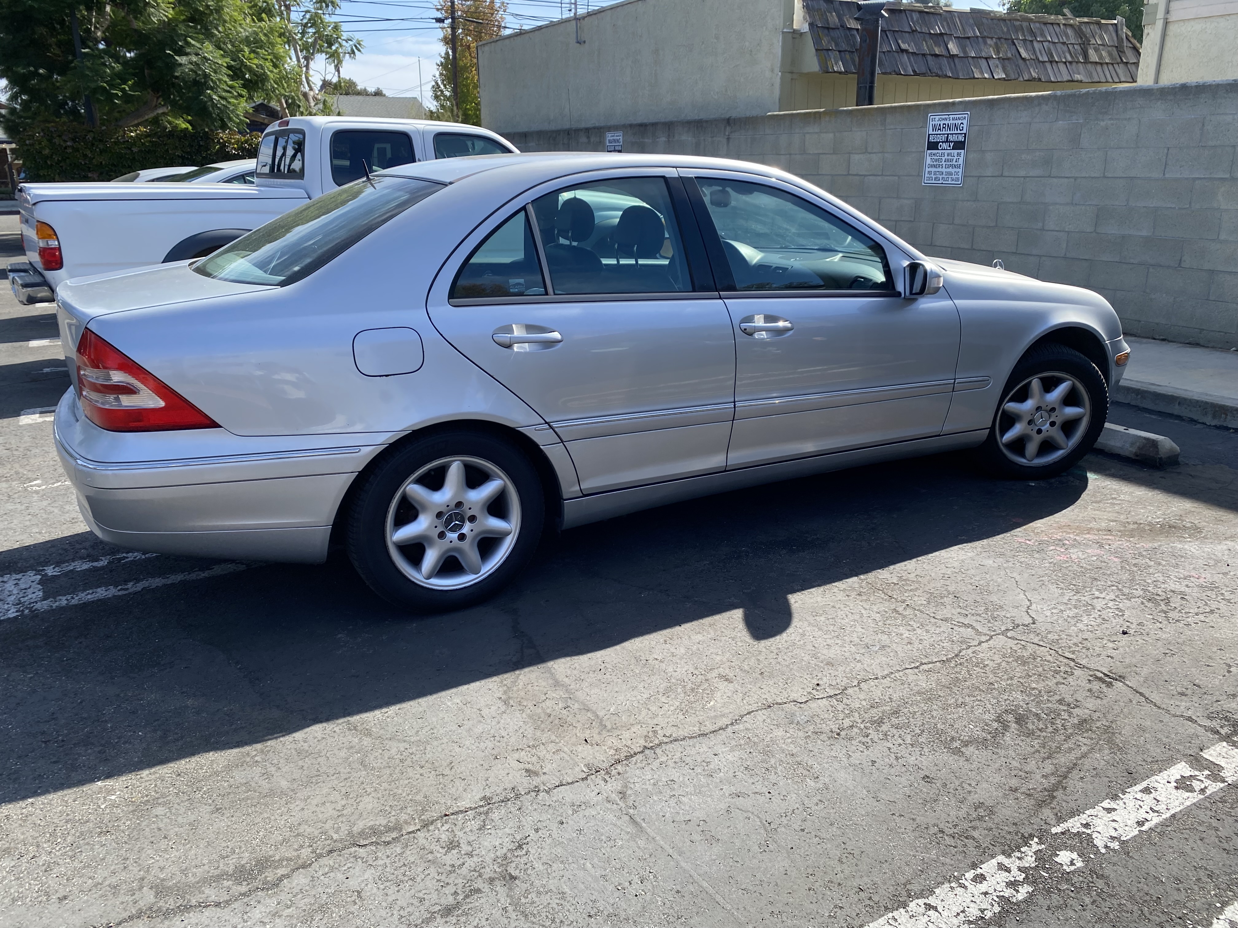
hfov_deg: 67.3
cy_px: 464
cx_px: 619
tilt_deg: -16.5
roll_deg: -0.8
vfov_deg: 53.1
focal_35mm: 26
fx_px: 930
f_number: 1.8
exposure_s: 1/1034
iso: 32
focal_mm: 4.25
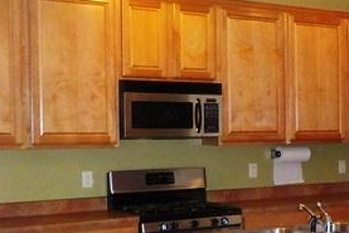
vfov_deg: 18.8
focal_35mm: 72
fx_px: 698
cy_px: 169
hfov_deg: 26.9
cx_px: 326
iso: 450
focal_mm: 4.1
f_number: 3.3
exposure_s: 1/30
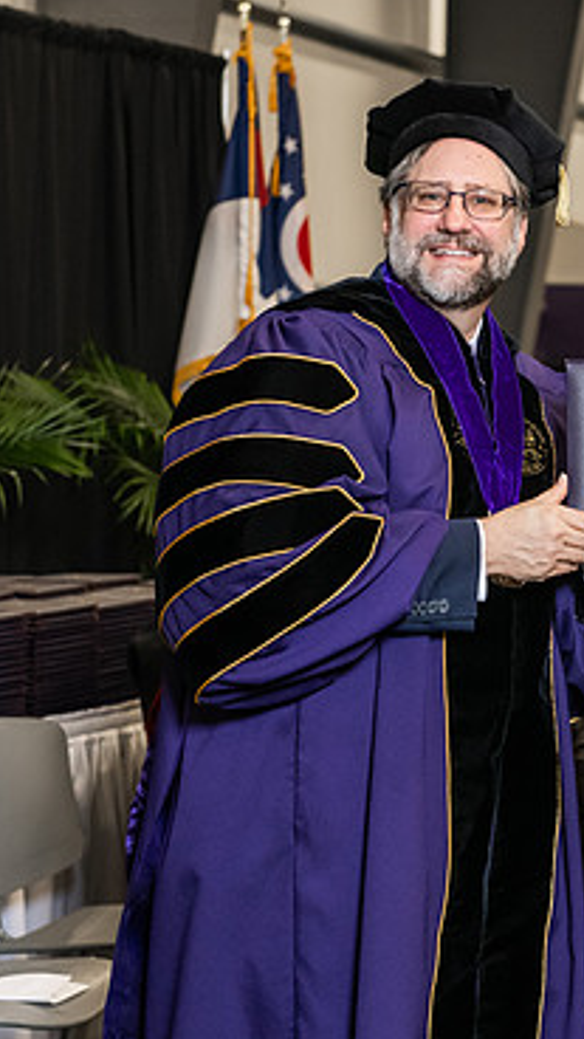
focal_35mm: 109
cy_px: 512
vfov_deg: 19.6
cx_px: 539
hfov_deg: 11.0
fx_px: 3001
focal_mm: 66
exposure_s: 1/200
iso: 2500
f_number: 5
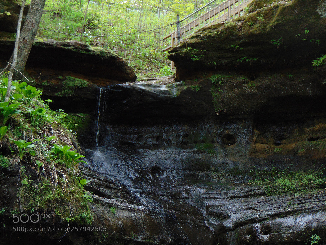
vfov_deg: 11.1
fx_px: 1253
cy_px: 122
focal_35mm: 133
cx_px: 163
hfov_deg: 14.8
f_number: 4
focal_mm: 23.9
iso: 200
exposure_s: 1/80
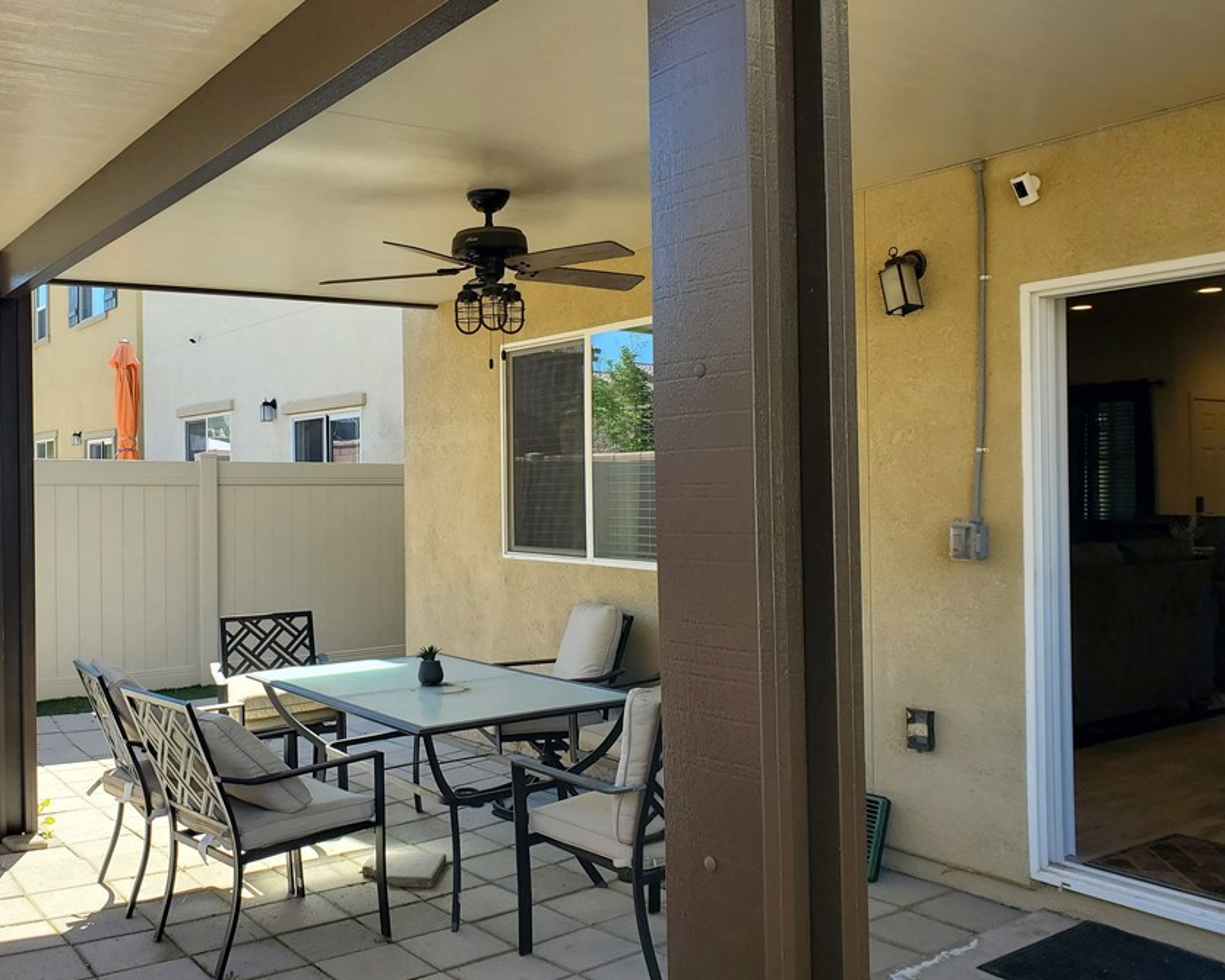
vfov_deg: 47.1
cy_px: 467
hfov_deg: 56.7
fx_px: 1124
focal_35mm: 31
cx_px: 485
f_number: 2.4
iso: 50
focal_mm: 4.3
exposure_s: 1/462
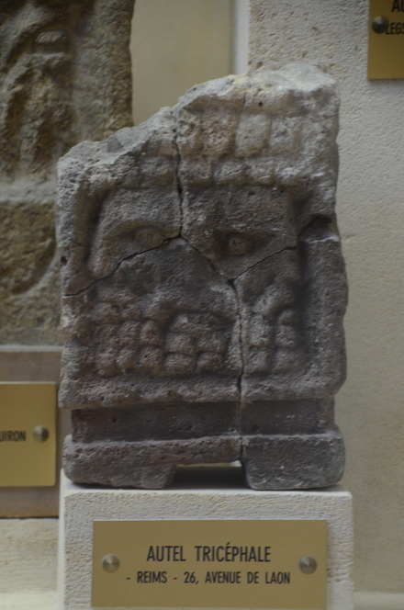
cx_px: 202
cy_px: 305
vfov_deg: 12.5
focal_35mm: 165
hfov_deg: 8.3
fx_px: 2789
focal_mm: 110
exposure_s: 1/80
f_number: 5.6
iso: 1000
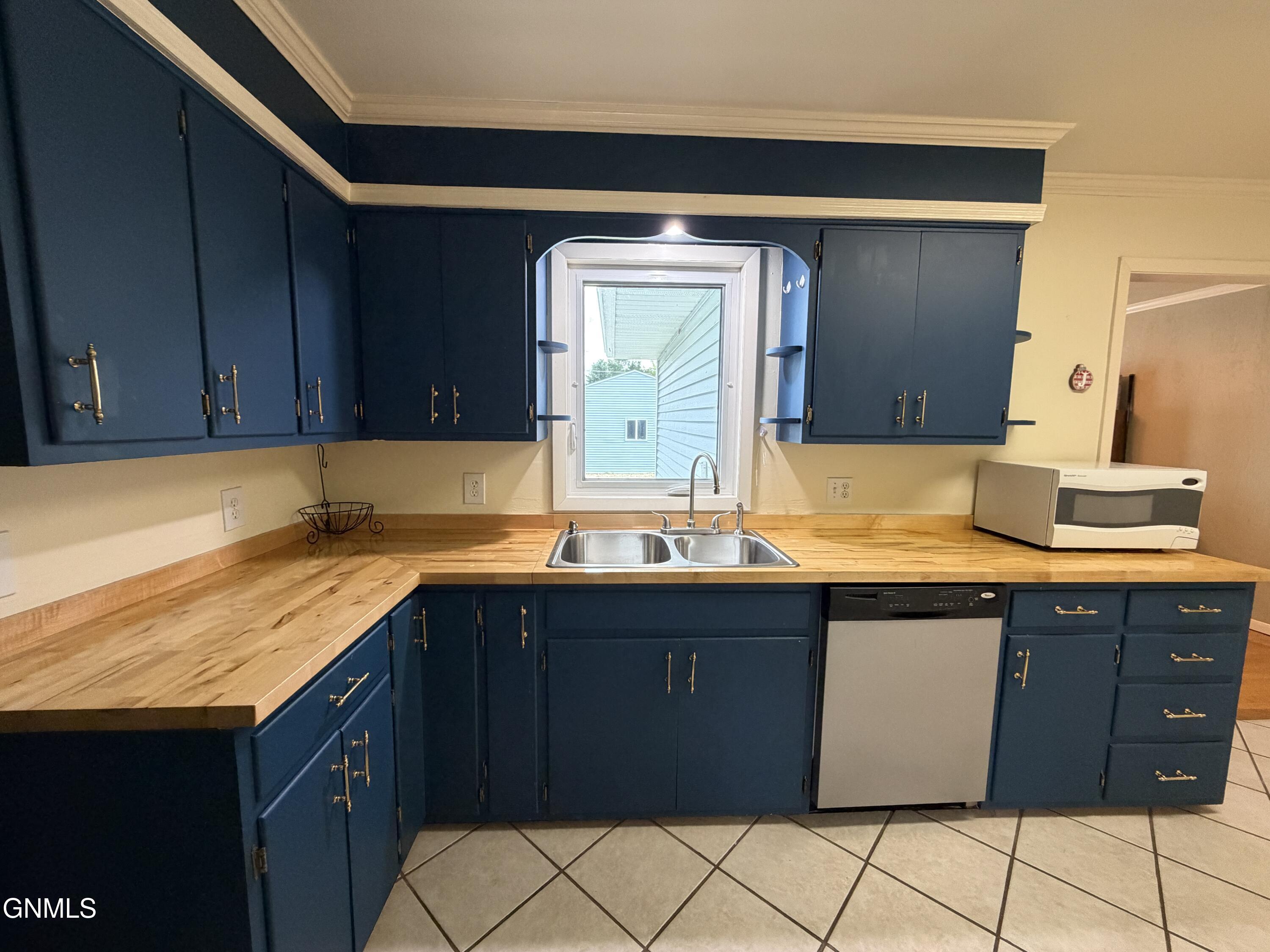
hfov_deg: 102.1
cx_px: 635
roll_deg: -0.2
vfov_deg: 85.7
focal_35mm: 14
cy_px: 476
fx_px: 514
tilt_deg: -6.0
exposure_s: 1/60
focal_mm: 2.22
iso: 400
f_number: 2.2
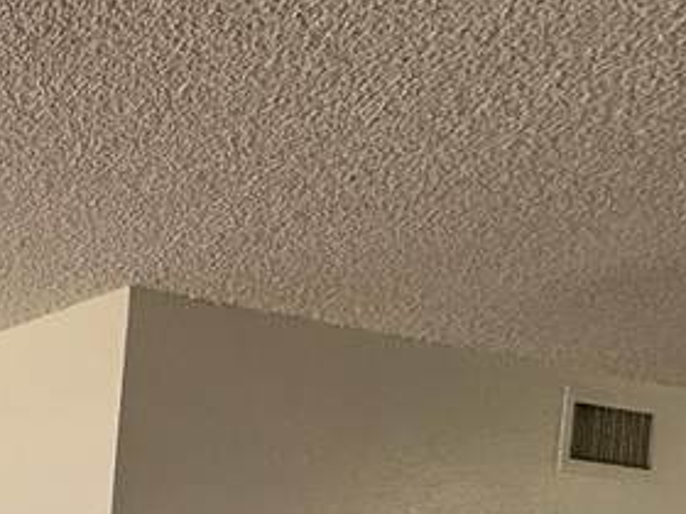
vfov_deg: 18.5
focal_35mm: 64
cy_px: 896
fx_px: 1268
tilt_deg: -5.4
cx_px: -833
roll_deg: -0.3
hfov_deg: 16.8
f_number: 2.2
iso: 125
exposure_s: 1/99
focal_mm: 2.22
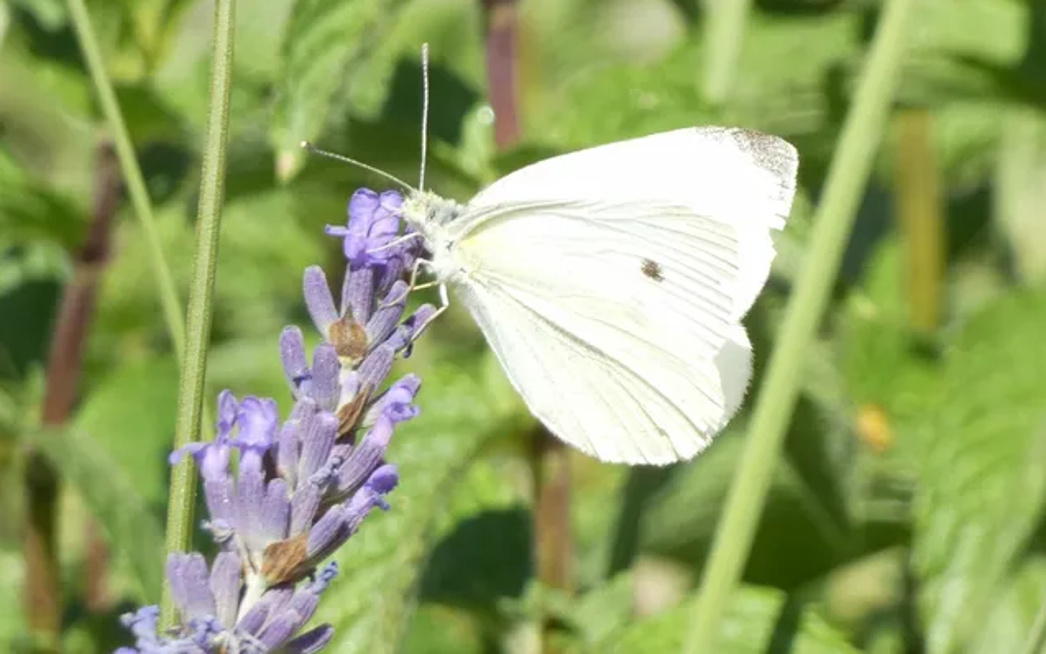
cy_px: 312
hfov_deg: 5.6
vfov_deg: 3.5
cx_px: 522
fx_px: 10632
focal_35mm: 373
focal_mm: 62.7
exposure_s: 1/160
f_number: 5.6
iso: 80
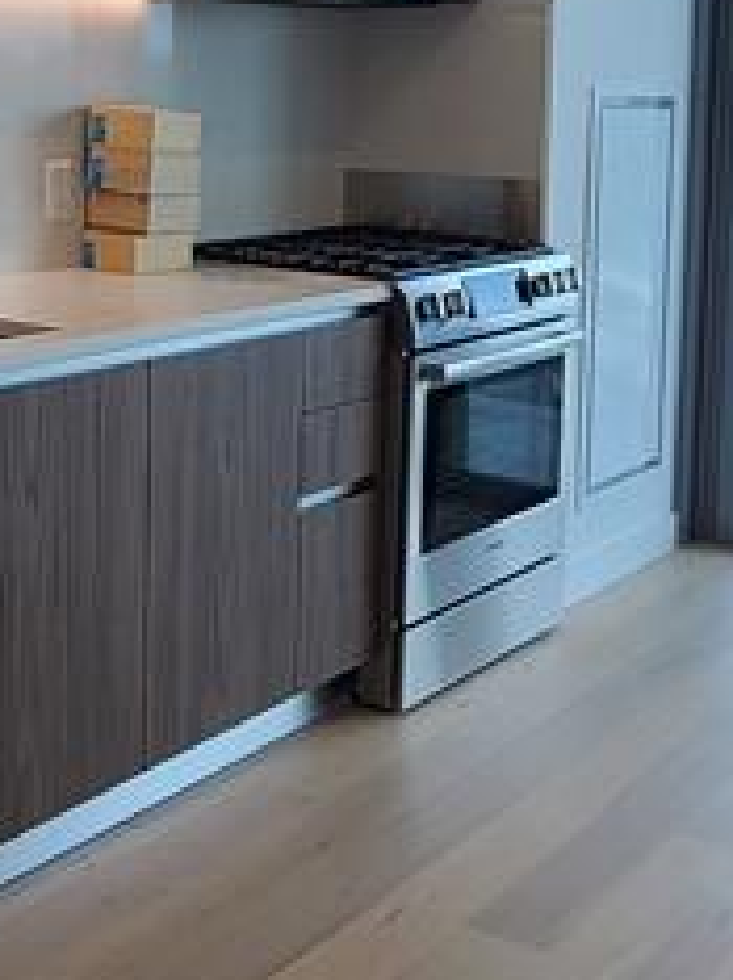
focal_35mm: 57
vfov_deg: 32.9
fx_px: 1612
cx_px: 335
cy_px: 205
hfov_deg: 25.6
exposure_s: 1/173
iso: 50
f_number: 2.2
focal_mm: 2.2
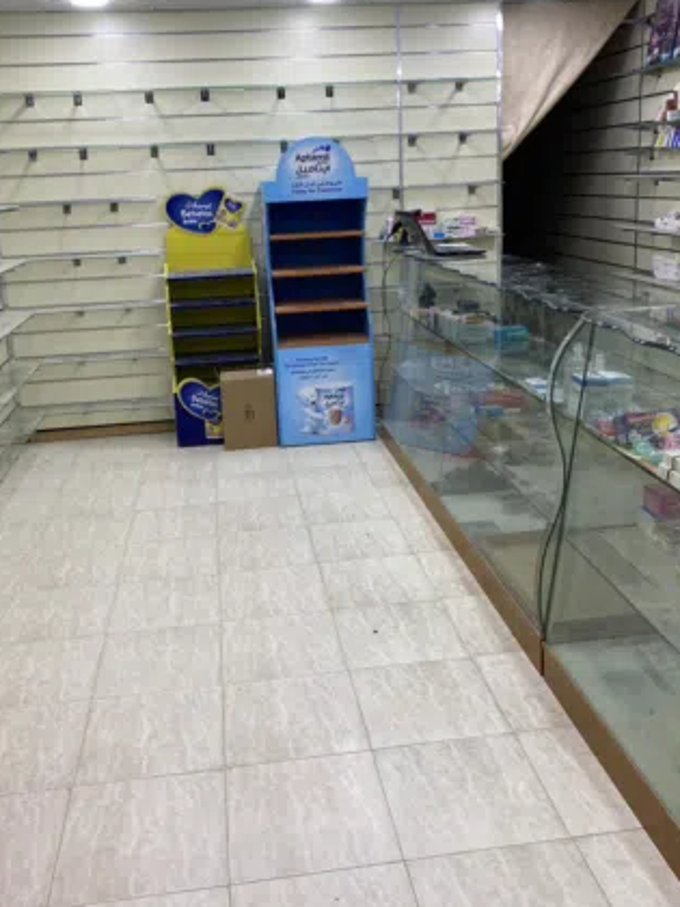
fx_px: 864
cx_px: 322
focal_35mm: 33
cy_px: 390
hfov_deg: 42.9
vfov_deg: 55.2
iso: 50
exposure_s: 1/100
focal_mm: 4.25
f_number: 1.8
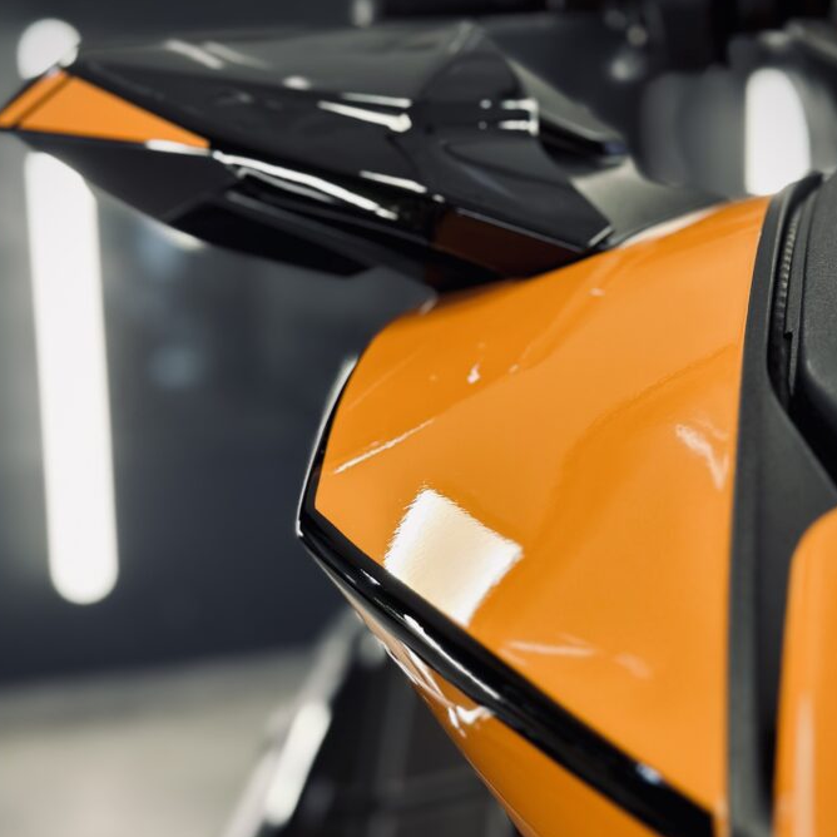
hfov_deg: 26.5
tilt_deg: -9.6
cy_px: 529
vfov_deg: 26.4
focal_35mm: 65
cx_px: 405
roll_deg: +1.8
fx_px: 1778
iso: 125
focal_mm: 6.86
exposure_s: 1/50
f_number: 1.78
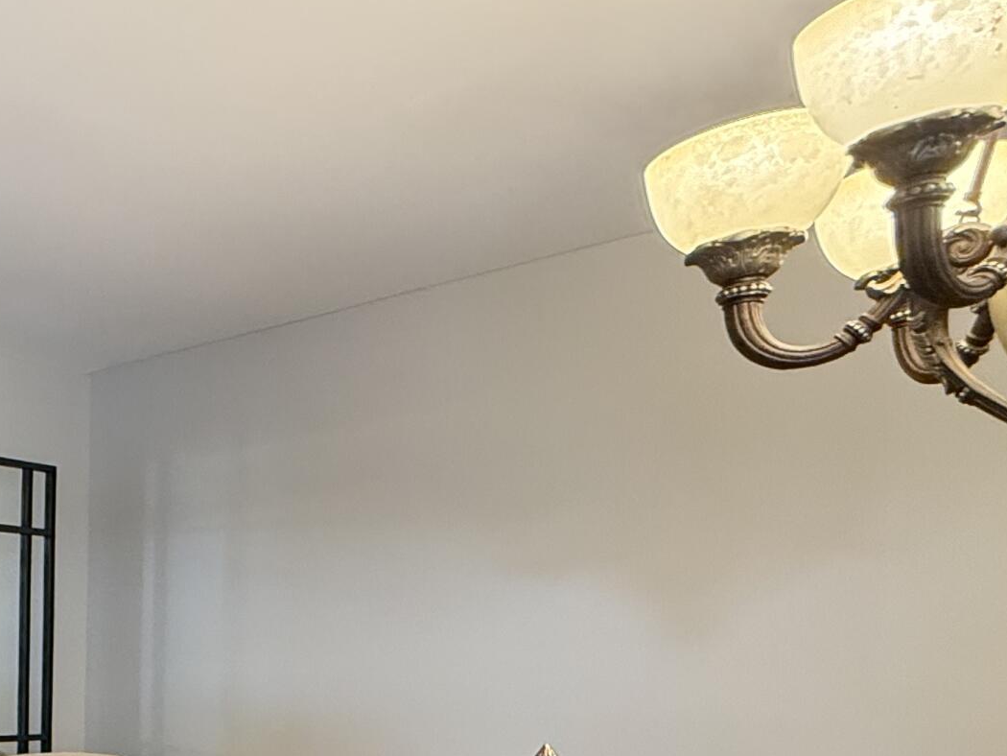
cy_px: 764
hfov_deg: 36.6
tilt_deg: -5.2
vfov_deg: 32.9
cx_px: -187
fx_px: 1164
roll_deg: +0.5
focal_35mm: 40
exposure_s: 1/60
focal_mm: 2.22
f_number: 2.2
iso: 500
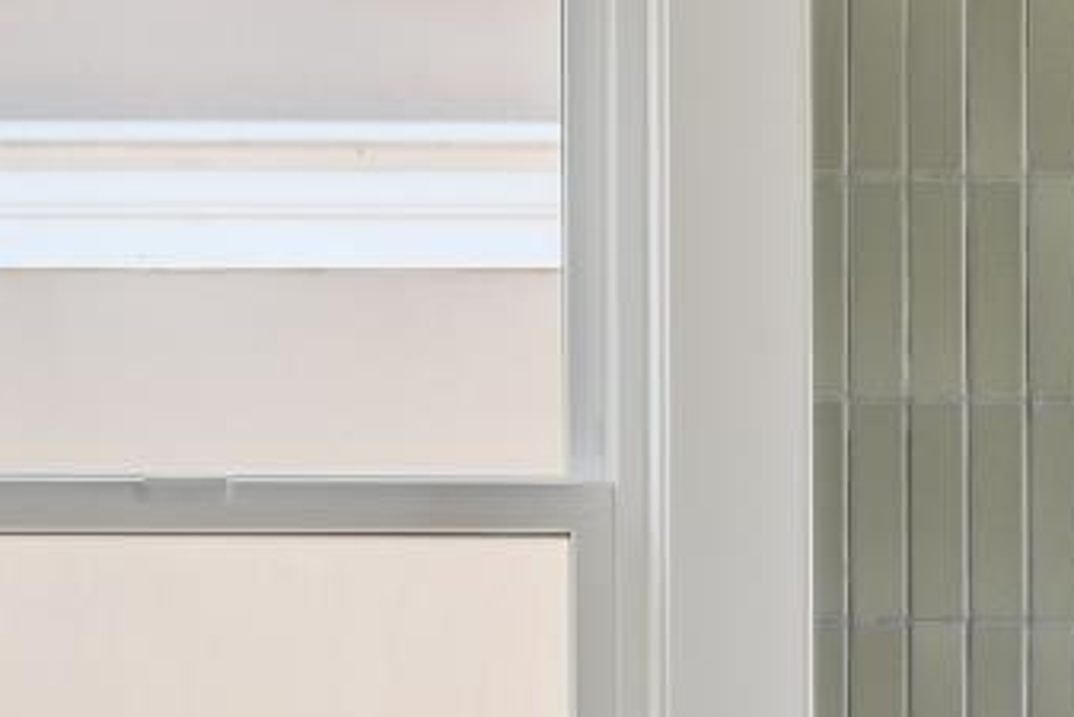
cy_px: 1004
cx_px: 118
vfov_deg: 14.5
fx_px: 2656
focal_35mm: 89
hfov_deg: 22.3
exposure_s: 1/20
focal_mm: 20
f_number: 8
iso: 400
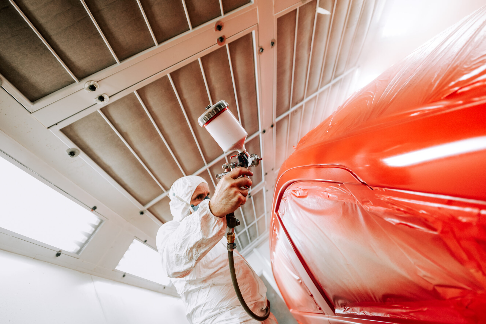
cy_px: 162
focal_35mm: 18
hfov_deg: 90.0
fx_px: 243
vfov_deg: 67.4
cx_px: 243
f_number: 2.8
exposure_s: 1/200
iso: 800
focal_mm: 18
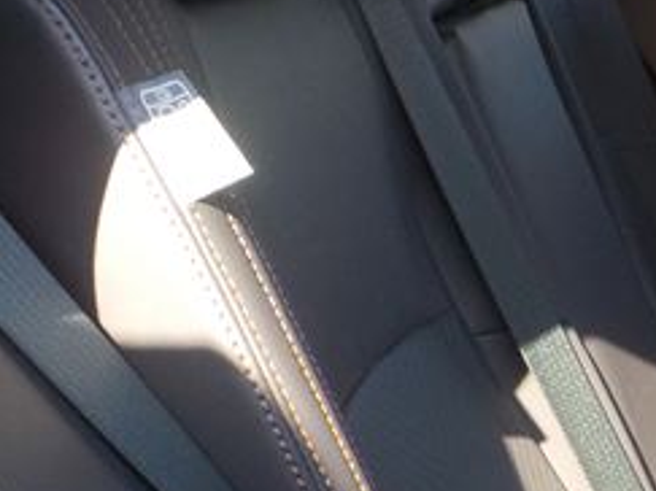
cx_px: 729
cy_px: 345
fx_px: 1496
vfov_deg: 18.6
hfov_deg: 23.2
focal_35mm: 79
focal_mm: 4.1
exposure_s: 1/60
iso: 125
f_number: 3.3
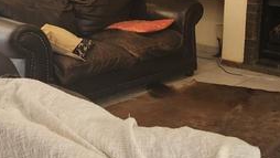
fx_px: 587
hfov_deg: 26.7
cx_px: 181
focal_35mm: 79
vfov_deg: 15.3
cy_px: 71
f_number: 1.8
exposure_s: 1/100
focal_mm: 5.4
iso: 200
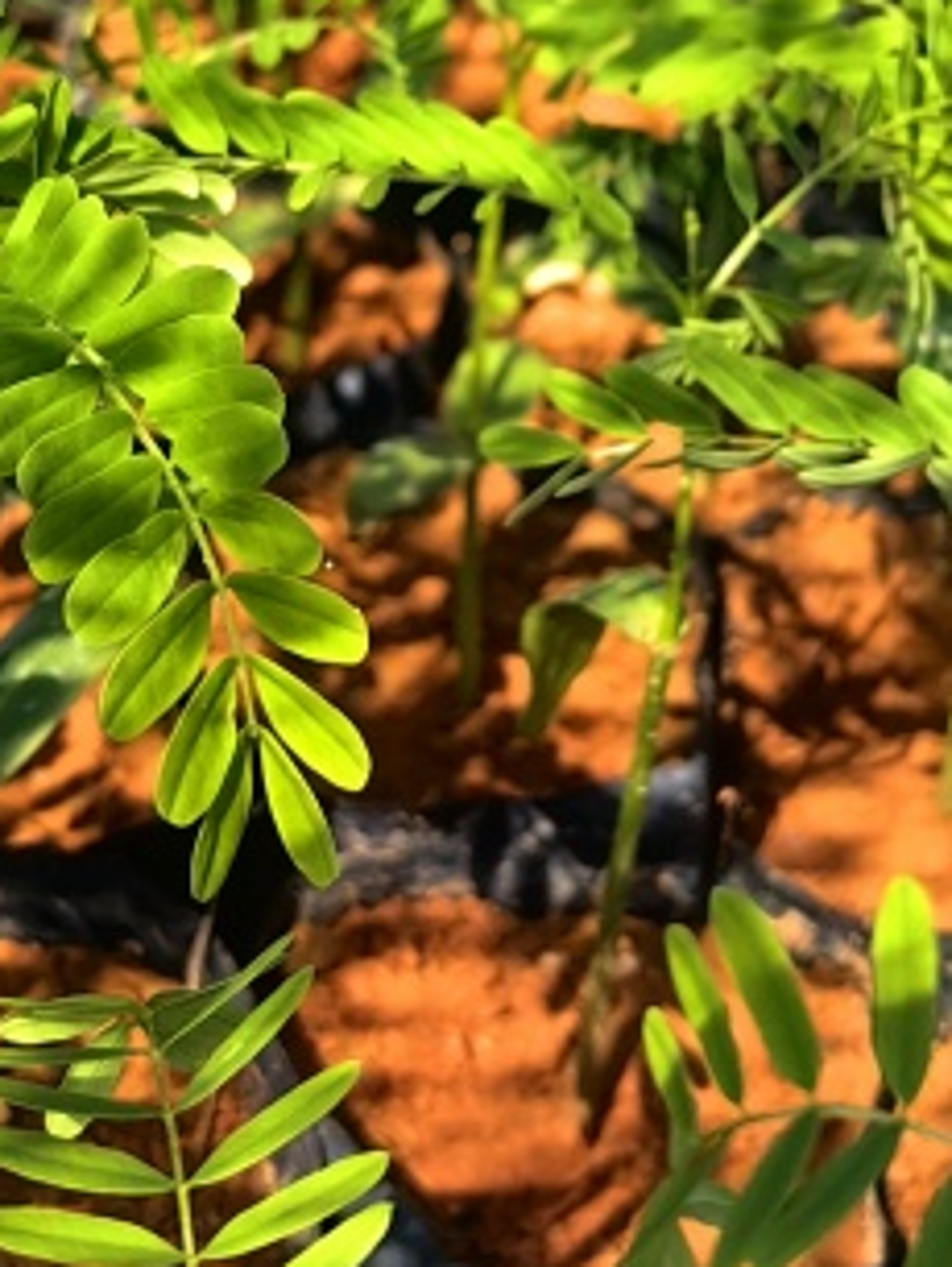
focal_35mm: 94
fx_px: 3442
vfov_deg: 20.6
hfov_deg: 15.7
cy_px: 217
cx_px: 575
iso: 125
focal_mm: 5.75
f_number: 2
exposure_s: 1/900
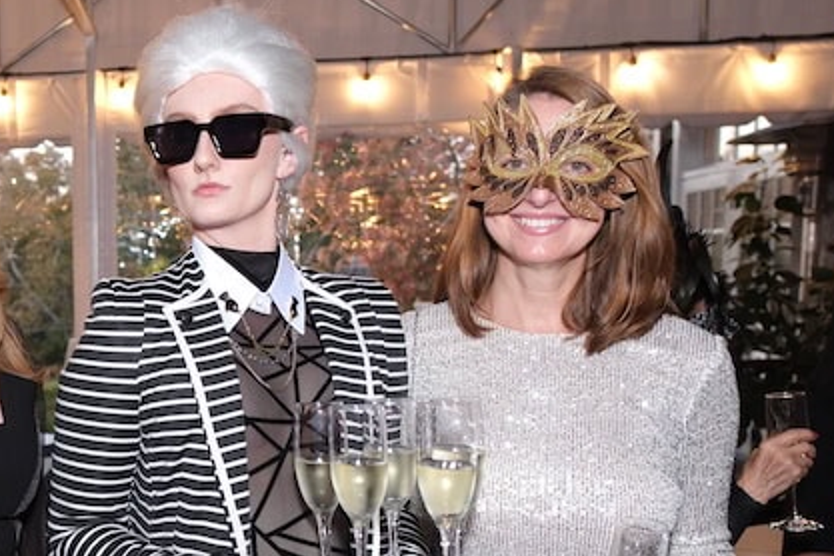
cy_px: 389
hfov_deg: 39.3
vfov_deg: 29.0
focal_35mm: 46
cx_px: 64
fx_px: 1066
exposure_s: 1/30
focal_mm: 16
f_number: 2.8
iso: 800
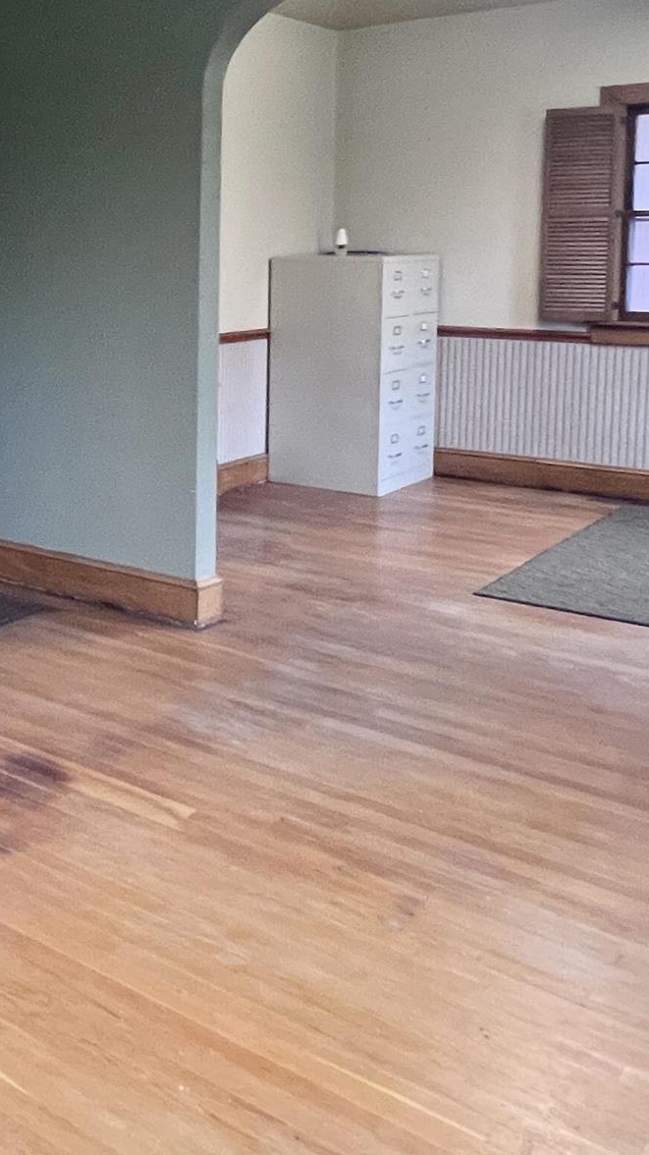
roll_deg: +0.8
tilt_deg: -5.2
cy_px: 362
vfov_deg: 52.7
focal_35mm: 37
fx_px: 1133
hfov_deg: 29.5
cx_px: -25
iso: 400
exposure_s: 1/60
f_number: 1.8
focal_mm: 1.57
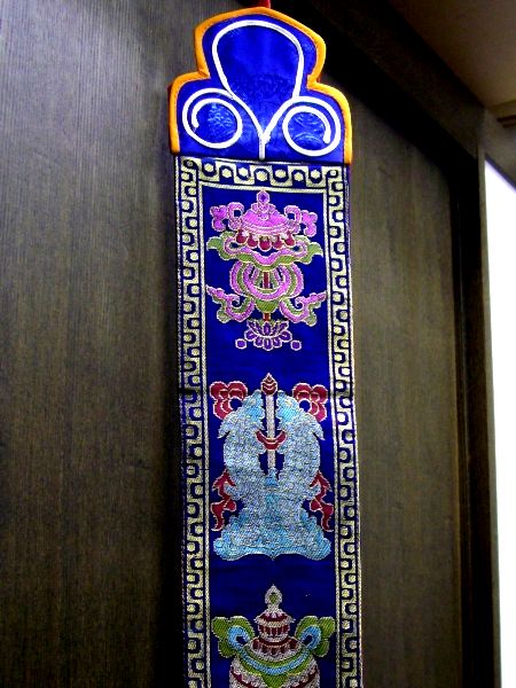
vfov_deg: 49.0
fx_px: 755
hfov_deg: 37.7
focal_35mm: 38
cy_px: 344
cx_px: 258
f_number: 2.8
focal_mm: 7.9
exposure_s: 1/25
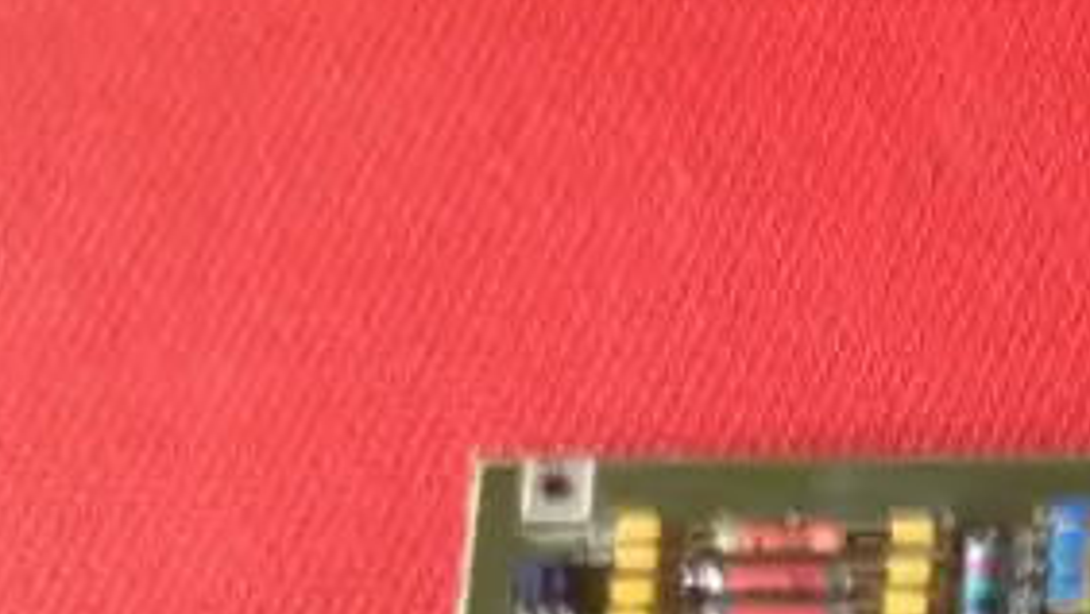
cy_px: 896
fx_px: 3904
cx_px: 1511
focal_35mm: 135
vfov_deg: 8.8
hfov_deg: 15.0
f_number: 2.4
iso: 160
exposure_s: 1/15
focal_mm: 4.28
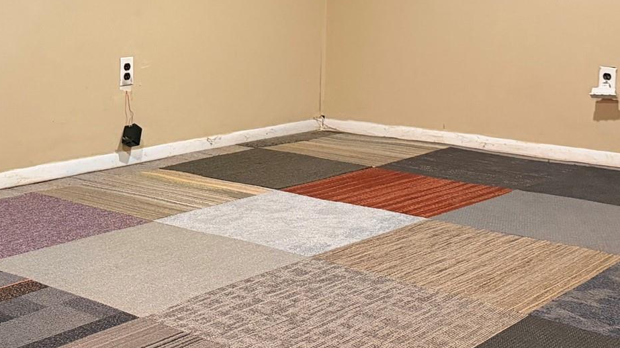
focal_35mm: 58
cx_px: 244
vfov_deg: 20.1
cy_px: 4
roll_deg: -0.2
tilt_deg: -1.4
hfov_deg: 35.9
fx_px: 953
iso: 640
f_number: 1.78
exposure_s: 1/40
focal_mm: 6.76
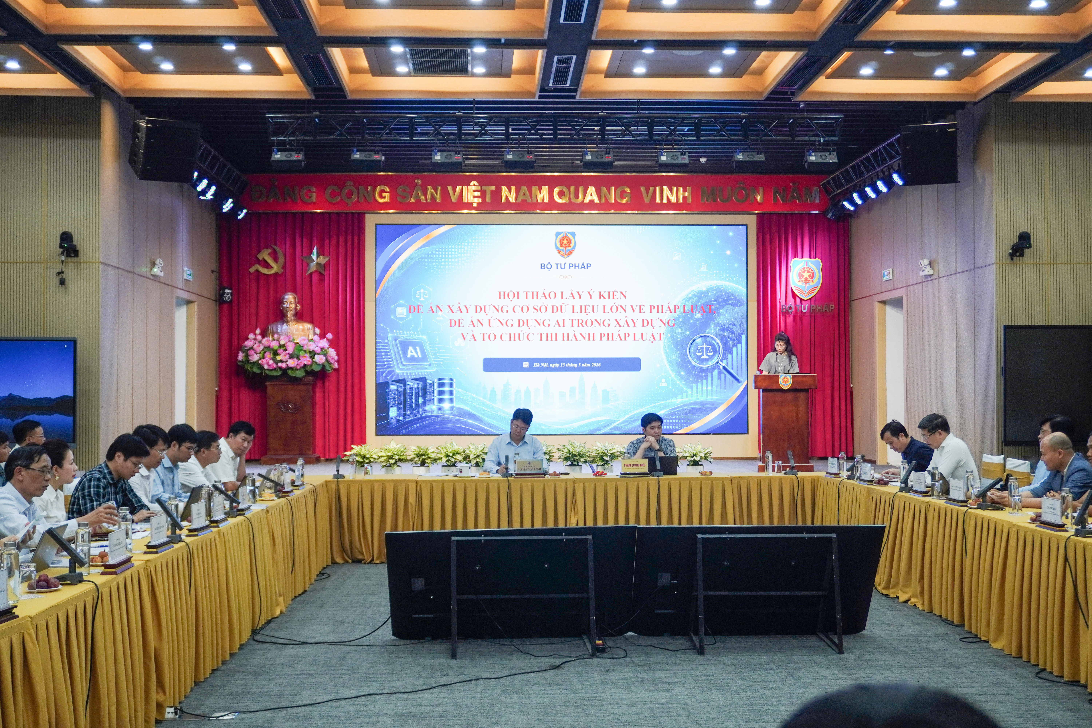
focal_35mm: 40
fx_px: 1228
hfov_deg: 47.9
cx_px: 546
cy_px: 364
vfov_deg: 33.0
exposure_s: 1/160
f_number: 4.5
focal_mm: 27
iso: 400
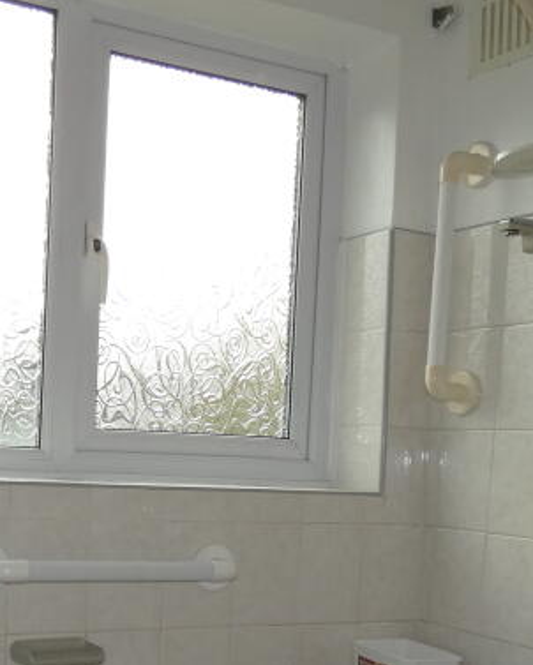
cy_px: 506
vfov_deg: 34.5
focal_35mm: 53
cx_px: 155
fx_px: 1044
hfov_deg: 28.3
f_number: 2.8
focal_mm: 3.6
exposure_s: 1/500
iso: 80
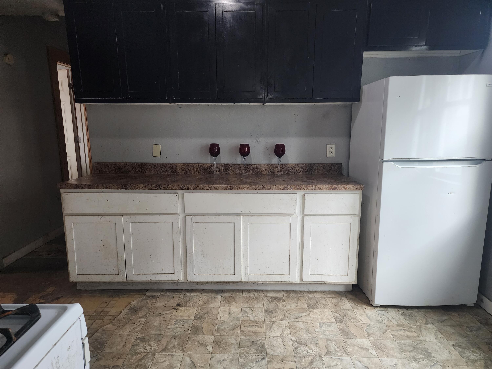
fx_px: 327
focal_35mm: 23
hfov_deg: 73.9
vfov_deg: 58.9
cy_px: 184
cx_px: 246
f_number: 1.8
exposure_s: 1/120
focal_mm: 6.4
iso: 400
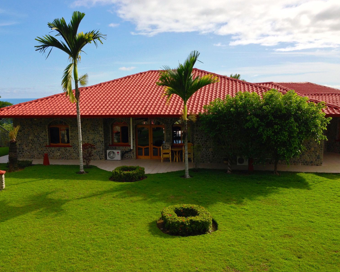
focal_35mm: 35
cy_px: 138
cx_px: 158
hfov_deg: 51.5
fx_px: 352
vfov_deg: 42.2
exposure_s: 1/1466
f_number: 2.4
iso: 50
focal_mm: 4.13
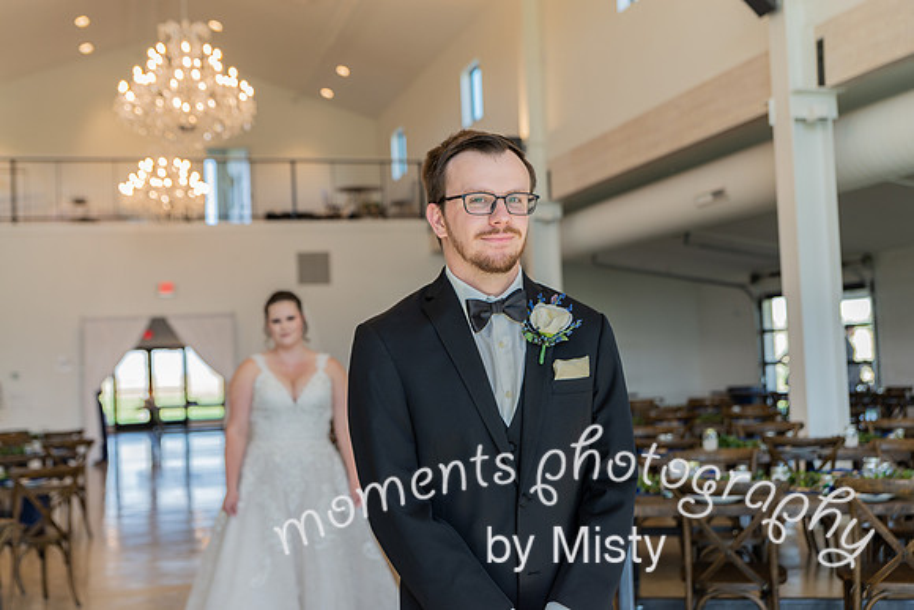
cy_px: 305
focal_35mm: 48
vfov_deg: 28.1
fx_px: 1219
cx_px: 457
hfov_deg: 41.1
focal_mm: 48
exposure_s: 1/160
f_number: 3.2
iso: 320
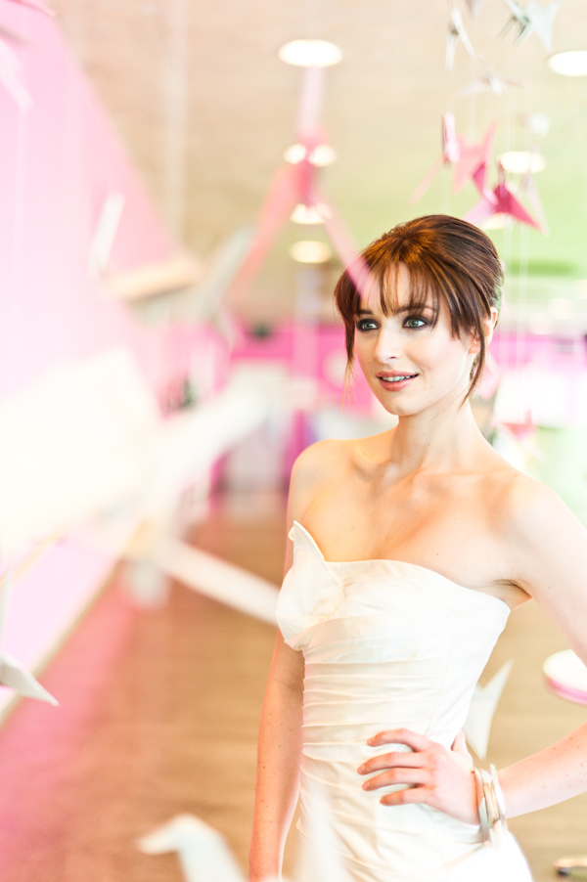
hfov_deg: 27.0
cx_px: 294
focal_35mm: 50
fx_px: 1225
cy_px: 441
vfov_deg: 39.6
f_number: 1.4
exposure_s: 1/200
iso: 400
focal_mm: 50
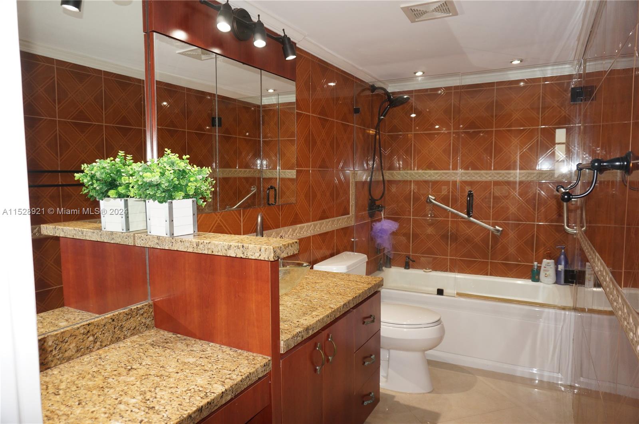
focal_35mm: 24
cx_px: 320
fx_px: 425
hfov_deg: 73.8
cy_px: 212
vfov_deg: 53.0
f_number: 4
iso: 320
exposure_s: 1/60
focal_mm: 16
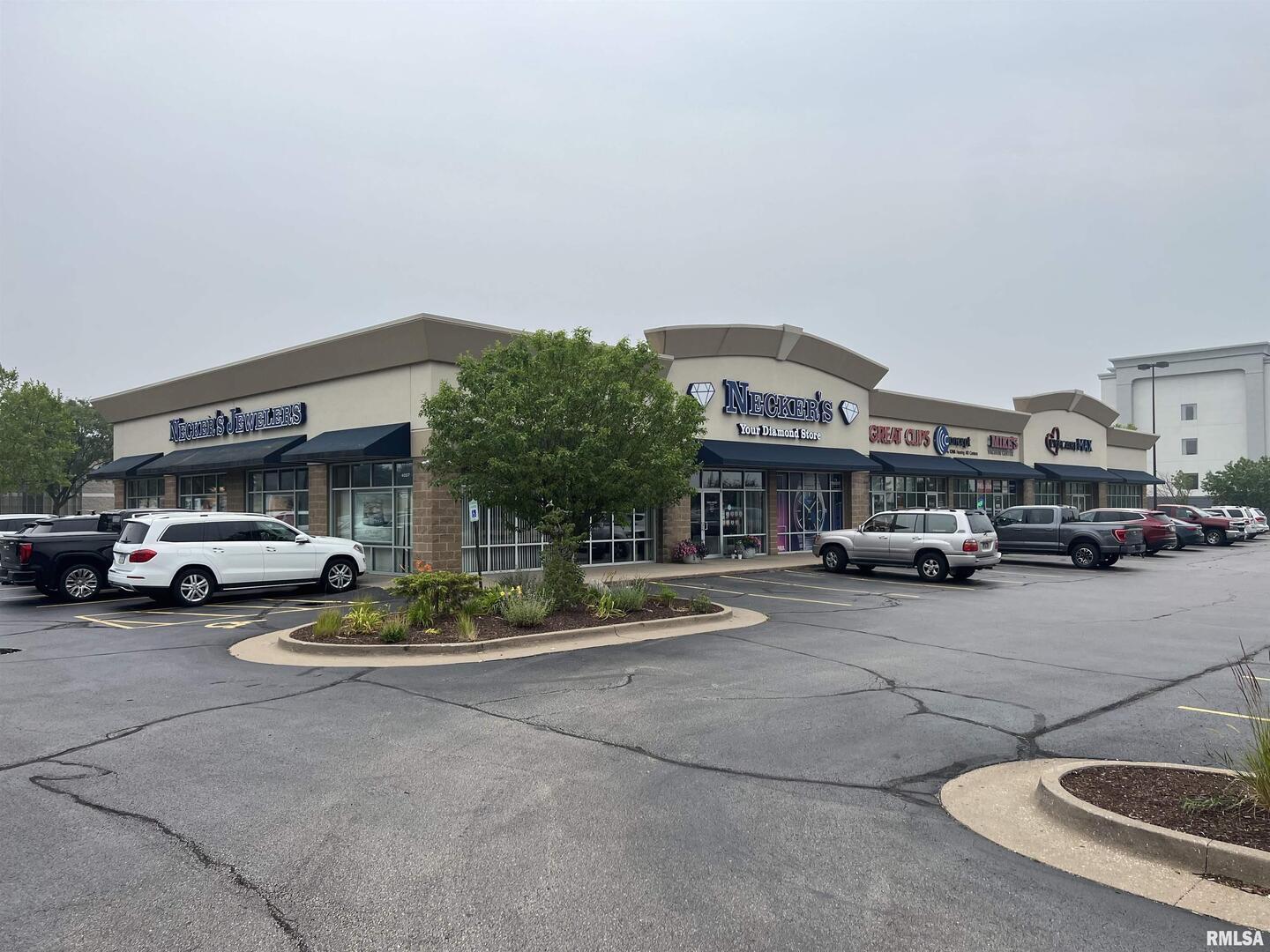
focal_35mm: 26
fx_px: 954
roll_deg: +0.6
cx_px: 635
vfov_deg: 53.1
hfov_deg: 67.3
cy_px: 476
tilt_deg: +1.1
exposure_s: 1/3968
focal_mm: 5.7
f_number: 1.5
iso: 50
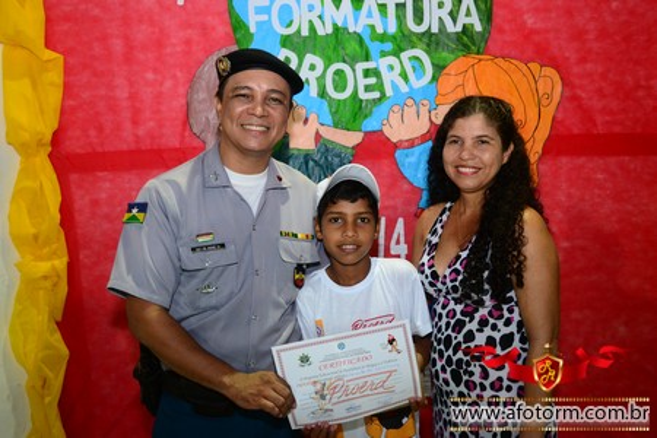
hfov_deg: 53.1
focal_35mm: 36
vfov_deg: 36.9
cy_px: 219
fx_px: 657
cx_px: 328
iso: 1600
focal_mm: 24
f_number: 4
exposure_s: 1/80
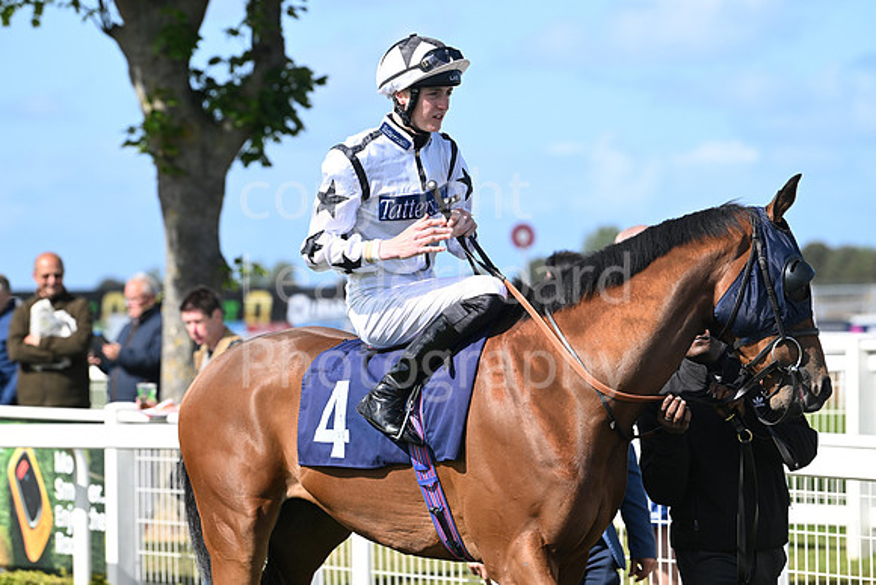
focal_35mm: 200
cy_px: 292
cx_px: 438
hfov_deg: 10.3
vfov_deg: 6.9
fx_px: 4868
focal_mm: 200
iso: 400
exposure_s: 1/1600
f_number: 5.6
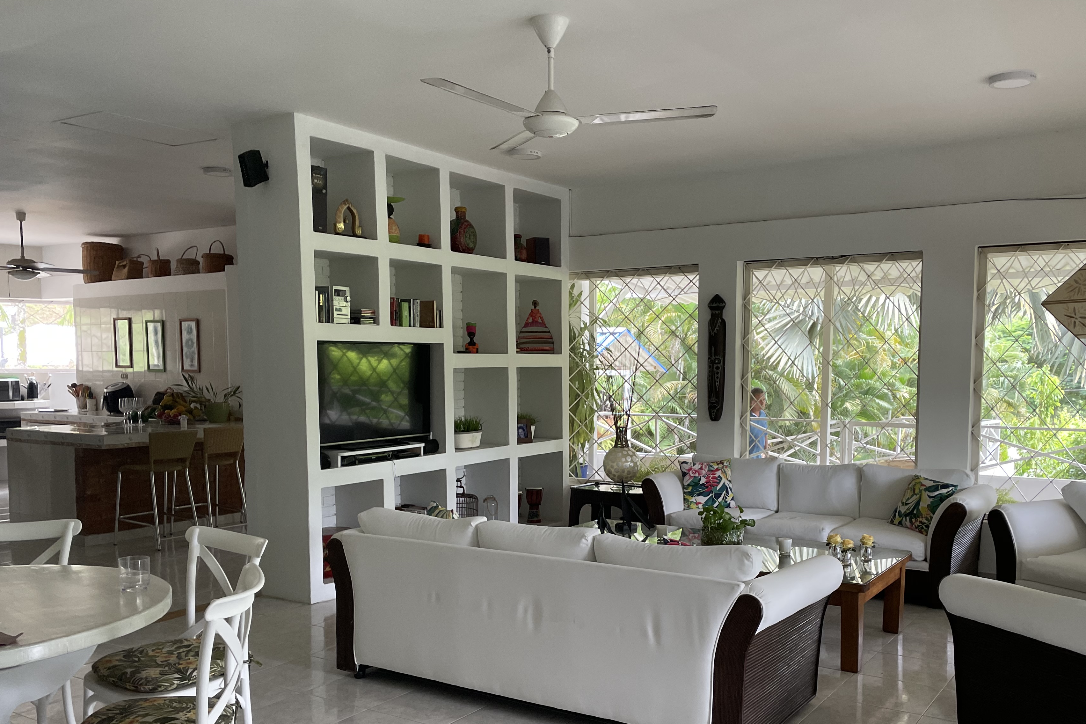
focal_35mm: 32
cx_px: 595
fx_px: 965
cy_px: 463
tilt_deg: -6.1
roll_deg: +0.4
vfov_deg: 40.8
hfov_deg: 58.6
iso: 125
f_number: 1.6
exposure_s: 1/121
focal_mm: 4.2
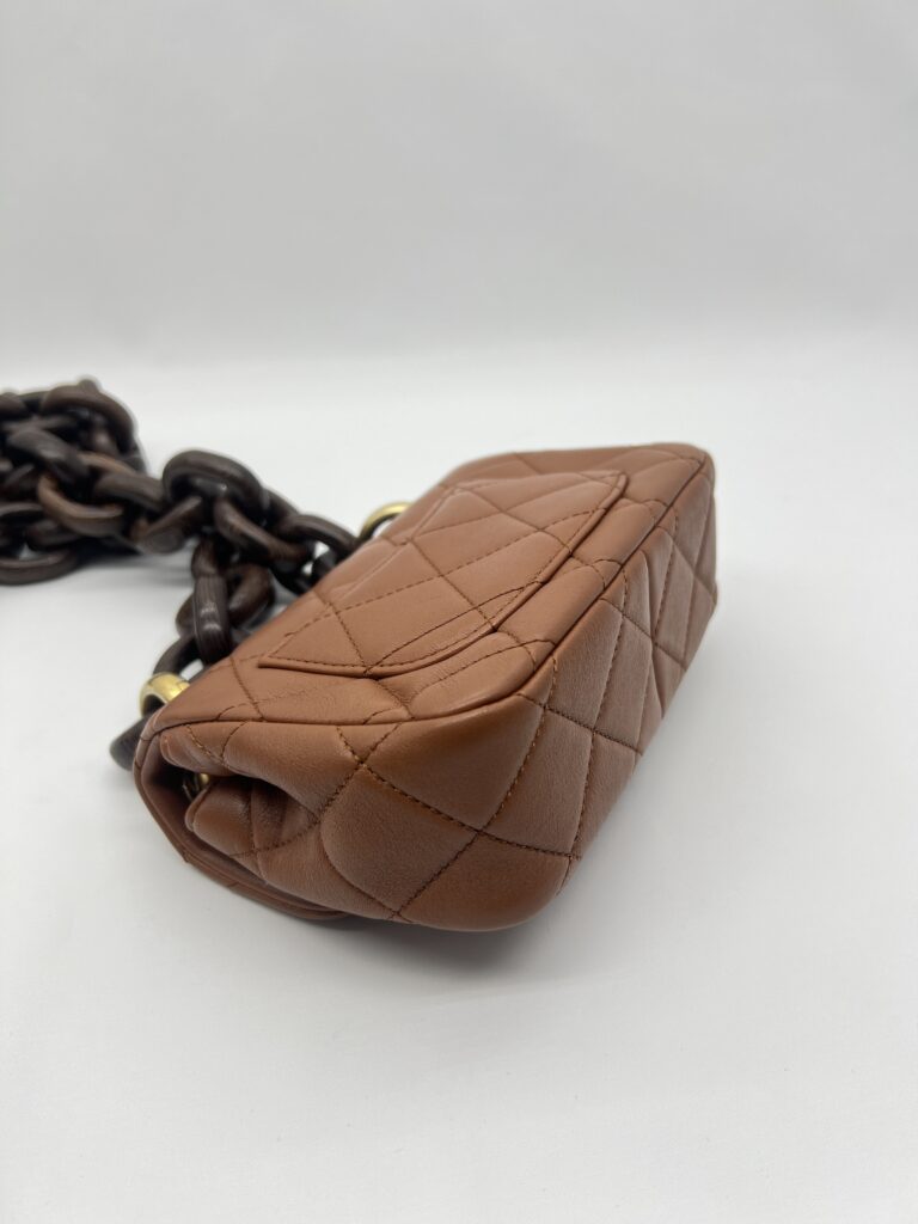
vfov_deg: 67.3
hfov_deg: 53.1
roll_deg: +0.4
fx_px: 919
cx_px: 459
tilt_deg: -31.7
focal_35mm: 26
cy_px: 612
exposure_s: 1/115
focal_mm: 5.7
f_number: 1.5
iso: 32
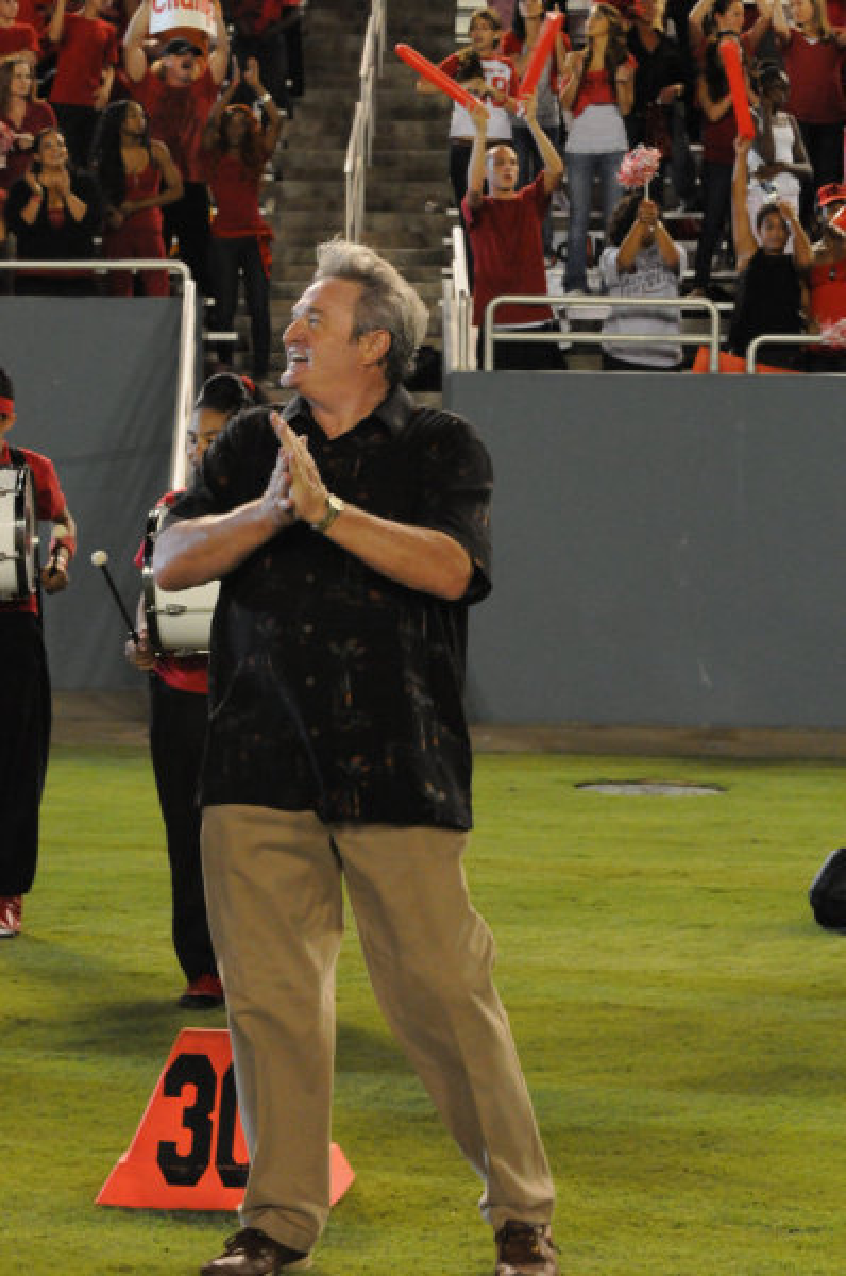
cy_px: 638
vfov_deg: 17.5
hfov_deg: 11.7
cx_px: 423
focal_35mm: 117
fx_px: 4138
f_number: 8
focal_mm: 78
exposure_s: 1/125
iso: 3200
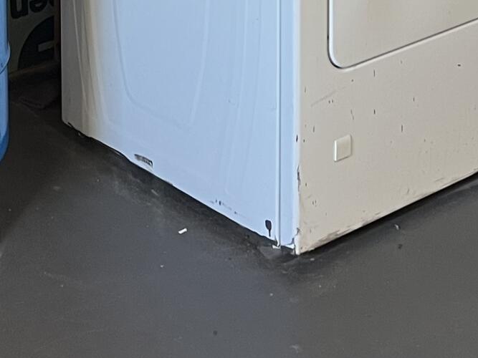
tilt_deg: -9.5
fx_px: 1615
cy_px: -364
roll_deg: +0.6
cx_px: 77
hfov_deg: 16.7
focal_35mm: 117
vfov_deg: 11.4
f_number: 1.5
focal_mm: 5.7
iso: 125
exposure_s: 1/63
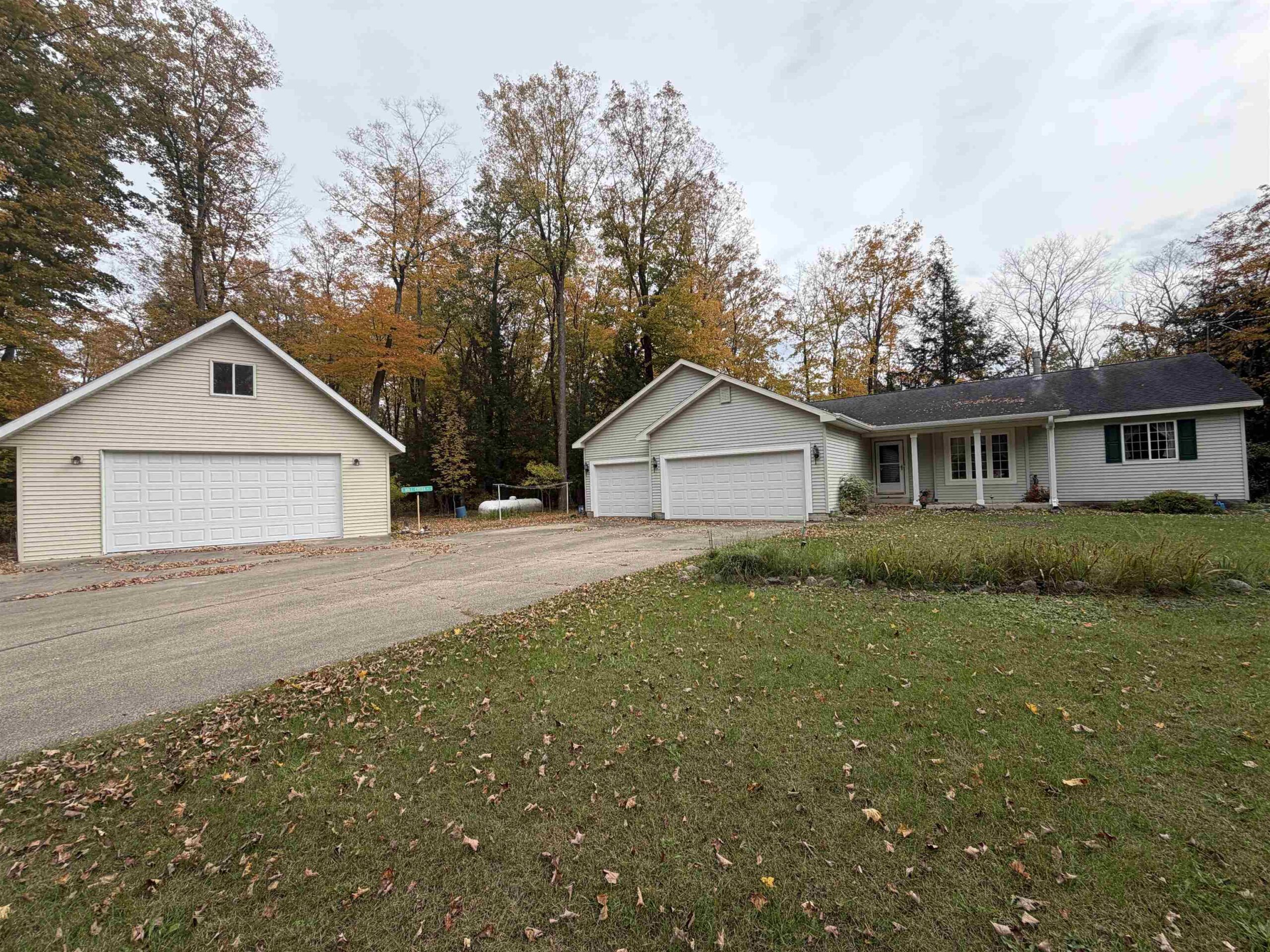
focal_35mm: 14
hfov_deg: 102.1
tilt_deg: +1.4
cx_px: 635
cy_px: 476
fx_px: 514
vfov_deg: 85.7
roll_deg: +2.1
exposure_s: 1/770
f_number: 2.2
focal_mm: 2.22
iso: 32
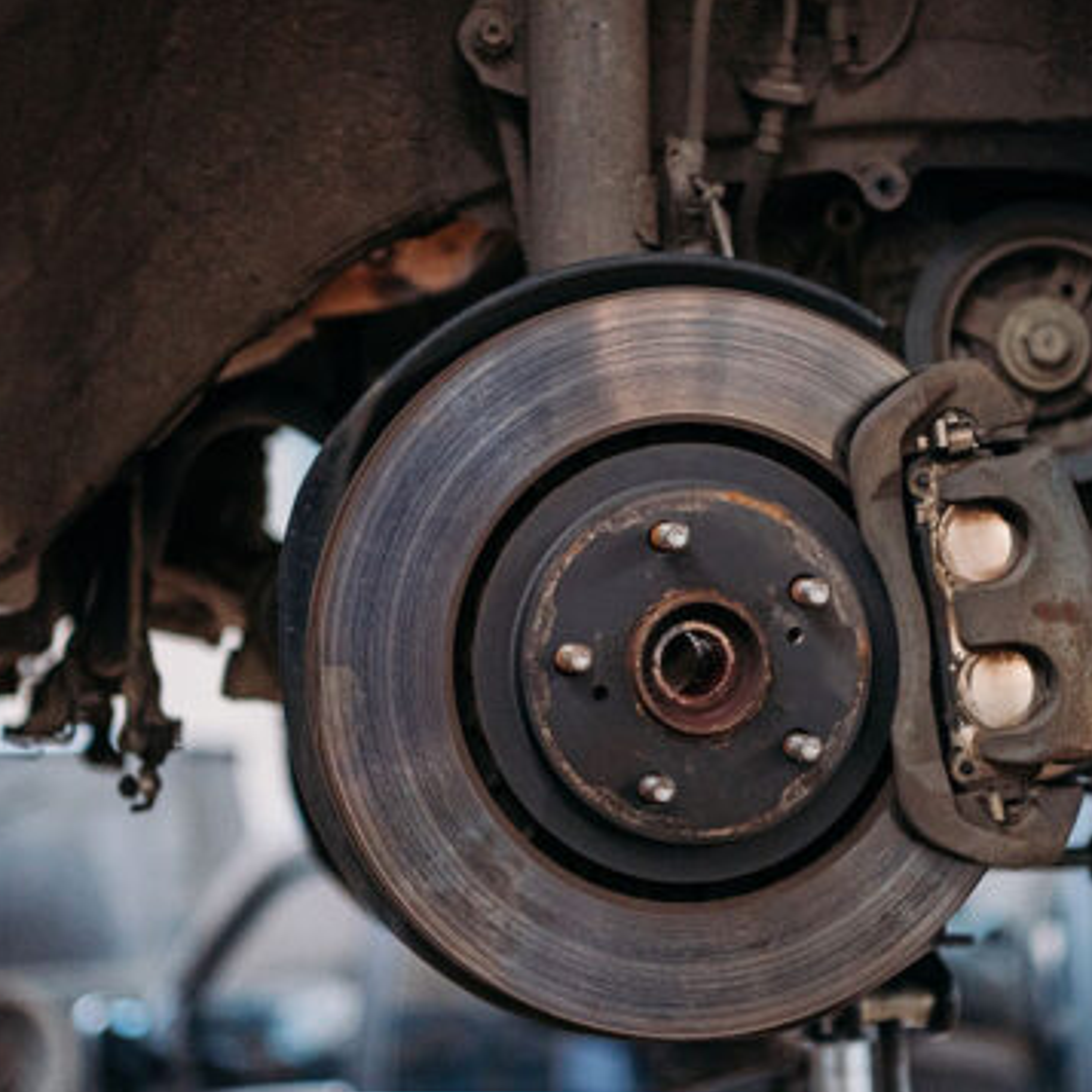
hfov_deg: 13.6
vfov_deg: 13.6
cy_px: 580
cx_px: 636
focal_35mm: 128
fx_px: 4568
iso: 1000
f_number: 2.8
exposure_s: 1/80
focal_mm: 70
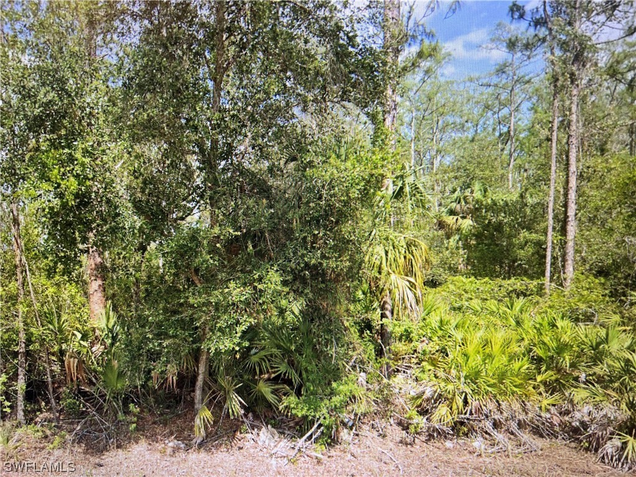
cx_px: 318
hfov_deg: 67.3
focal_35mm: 26
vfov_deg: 53.1
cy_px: 238
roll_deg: -0.2
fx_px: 478
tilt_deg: -6.7
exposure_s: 1/121
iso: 100
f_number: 1.5
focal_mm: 5.7
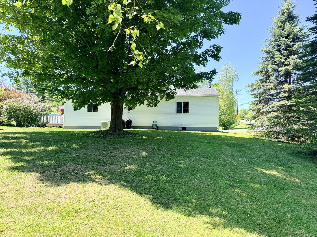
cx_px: 158
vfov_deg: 56.8
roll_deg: +0.7
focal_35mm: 24
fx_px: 220
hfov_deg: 71.6
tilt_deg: +4.0
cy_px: 118
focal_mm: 6.76
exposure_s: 1/1385
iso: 100
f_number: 1.78
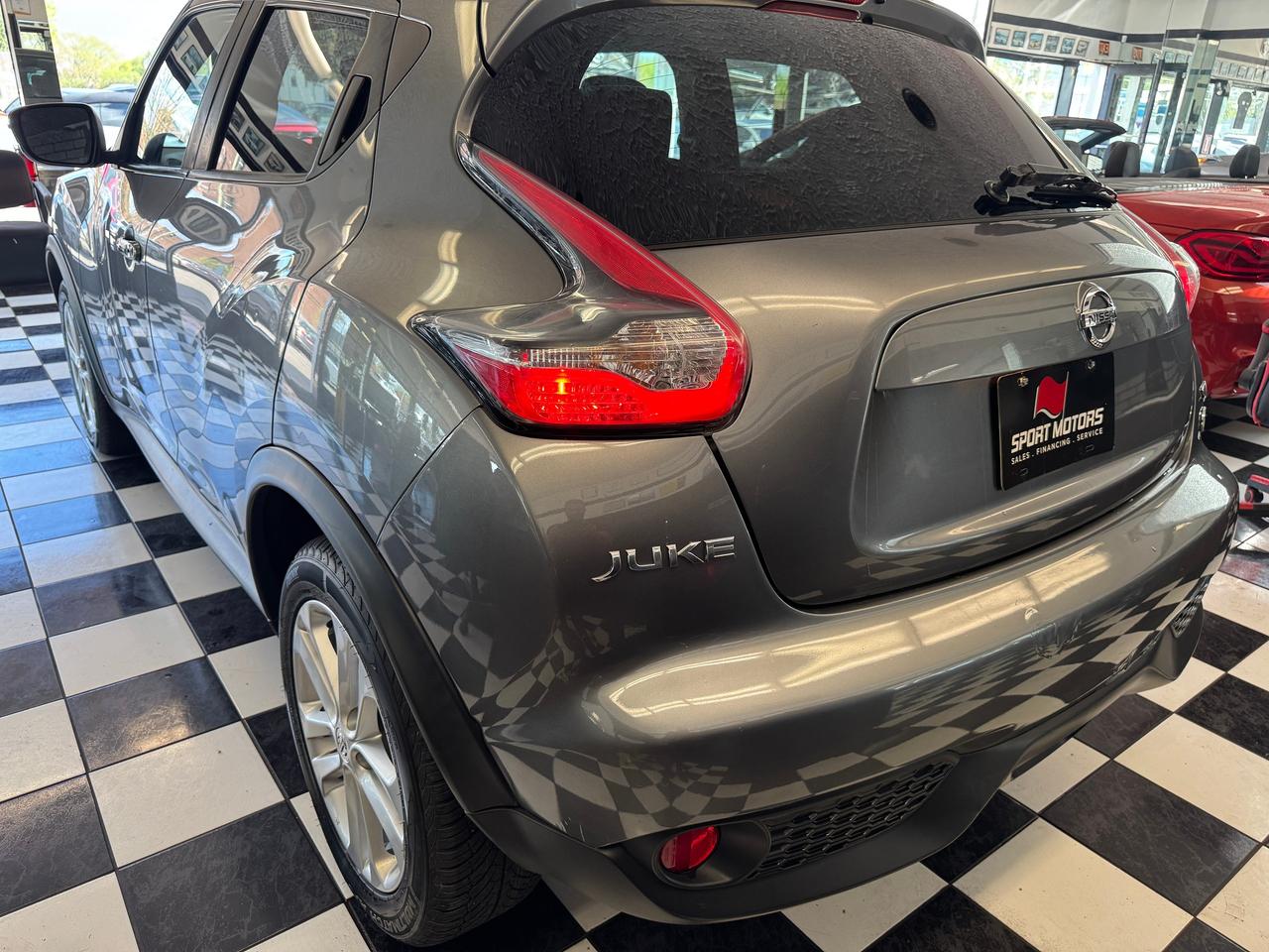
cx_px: 634
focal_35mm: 24
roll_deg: -2.9
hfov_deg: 71.6
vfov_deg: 56.8
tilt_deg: -22.6
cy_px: 476
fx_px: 880
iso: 125
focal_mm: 6.76
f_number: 1.78
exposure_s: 1/120
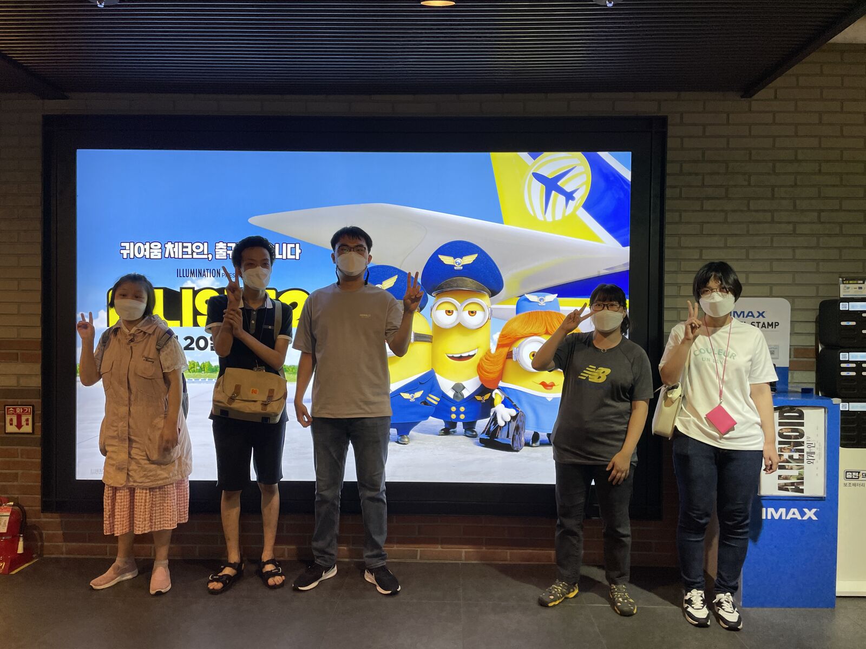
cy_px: 324
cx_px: 433
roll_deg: +0.4
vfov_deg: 53.1
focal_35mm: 26
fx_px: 650
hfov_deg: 67.3
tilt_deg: -1.9
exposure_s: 1/120
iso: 50
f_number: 1.6
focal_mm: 4.2
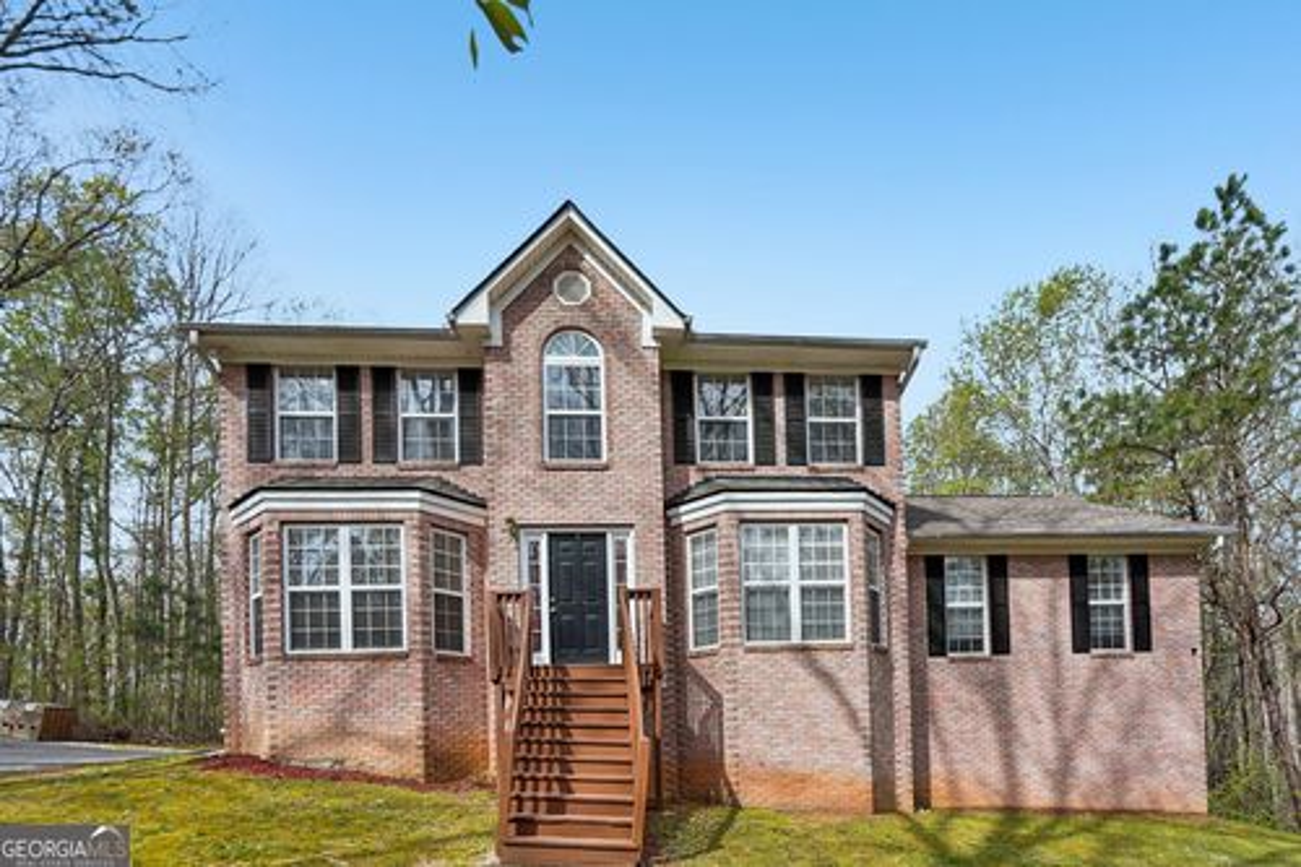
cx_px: 650
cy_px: 434
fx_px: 578
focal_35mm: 16
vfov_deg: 73.7
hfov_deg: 96.8
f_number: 5
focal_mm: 16
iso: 100
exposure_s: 1/2000
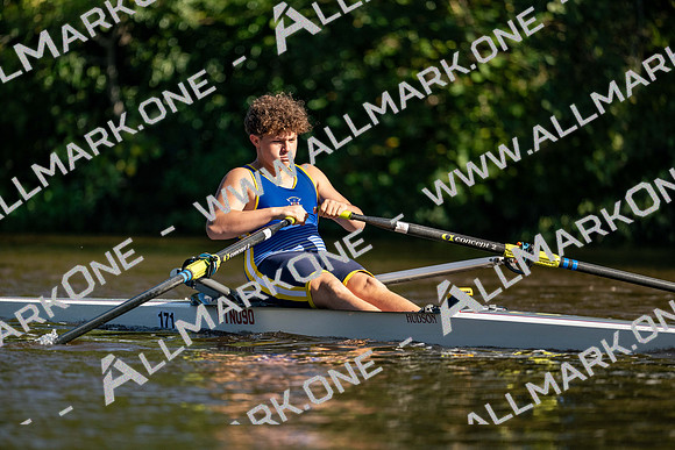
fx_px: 7501
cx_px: 338
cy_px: 225
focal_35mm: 400
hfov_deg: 5.2
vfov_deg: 3.4
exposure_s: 1/3200
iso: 640
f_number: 4.5
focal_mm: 400
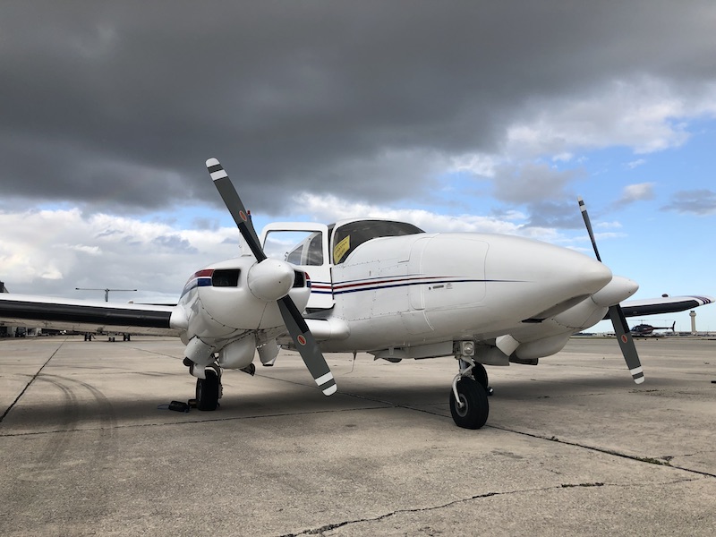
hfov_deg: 63.4
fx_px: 579
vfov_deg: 49.7
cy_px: 268
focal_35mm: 28
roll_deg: -0.5
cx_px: 358
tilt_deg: +7.0
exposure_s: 1/1333
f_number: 1.8
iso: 20
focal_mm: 3.99
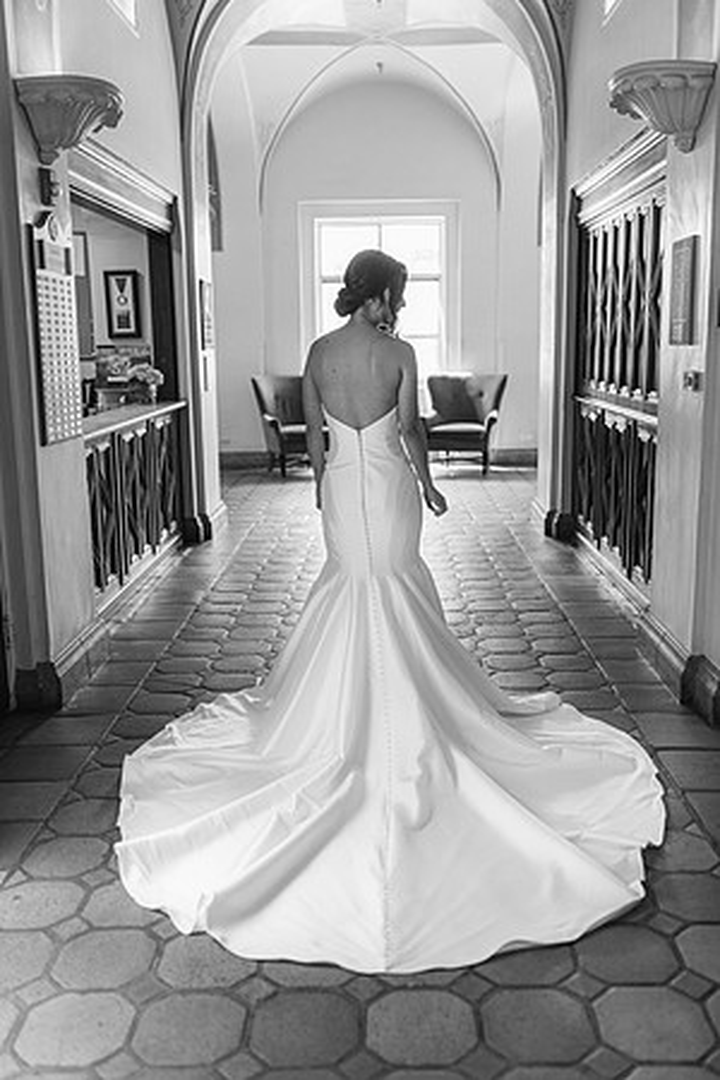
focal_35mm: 35
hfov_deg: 37.9
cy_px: 540
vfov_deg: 54.4
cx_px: 360
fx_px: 1050
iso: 125
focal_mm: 35
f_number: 2
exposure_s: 1/125
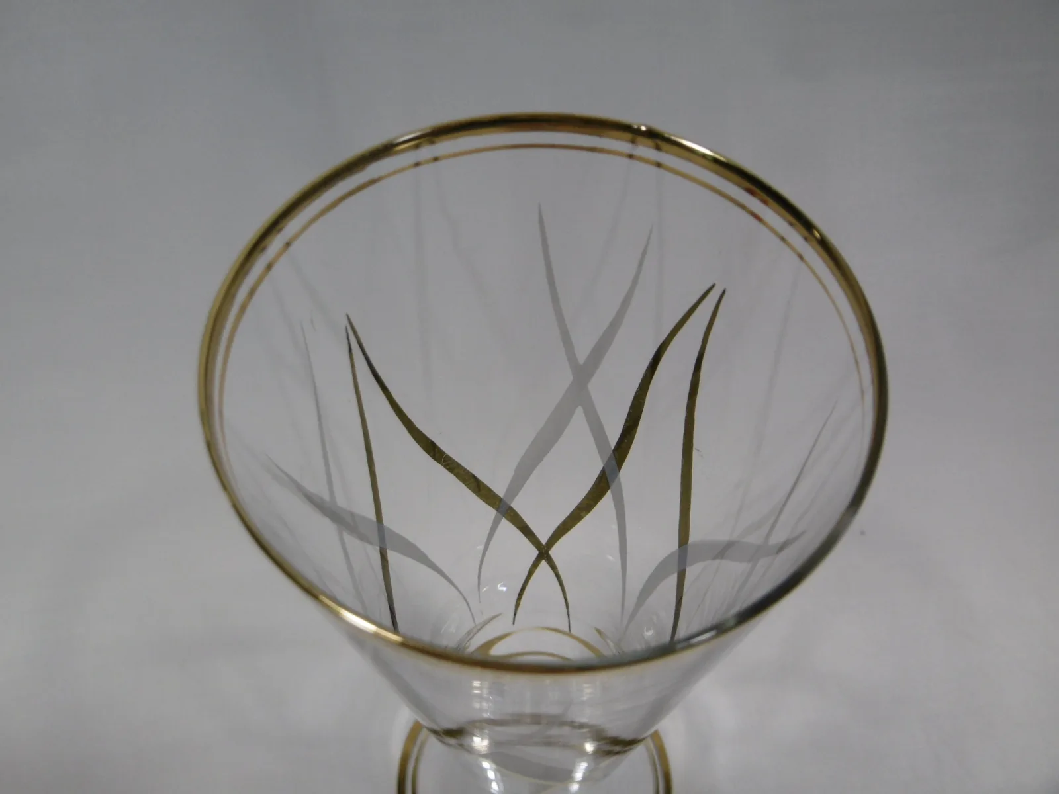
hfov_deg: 49.0
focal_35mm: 38
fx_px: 1163
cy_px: 397
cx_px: 530
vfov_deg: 37.7
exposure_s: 1/40
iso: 100
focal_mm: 6.8
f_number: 3.7
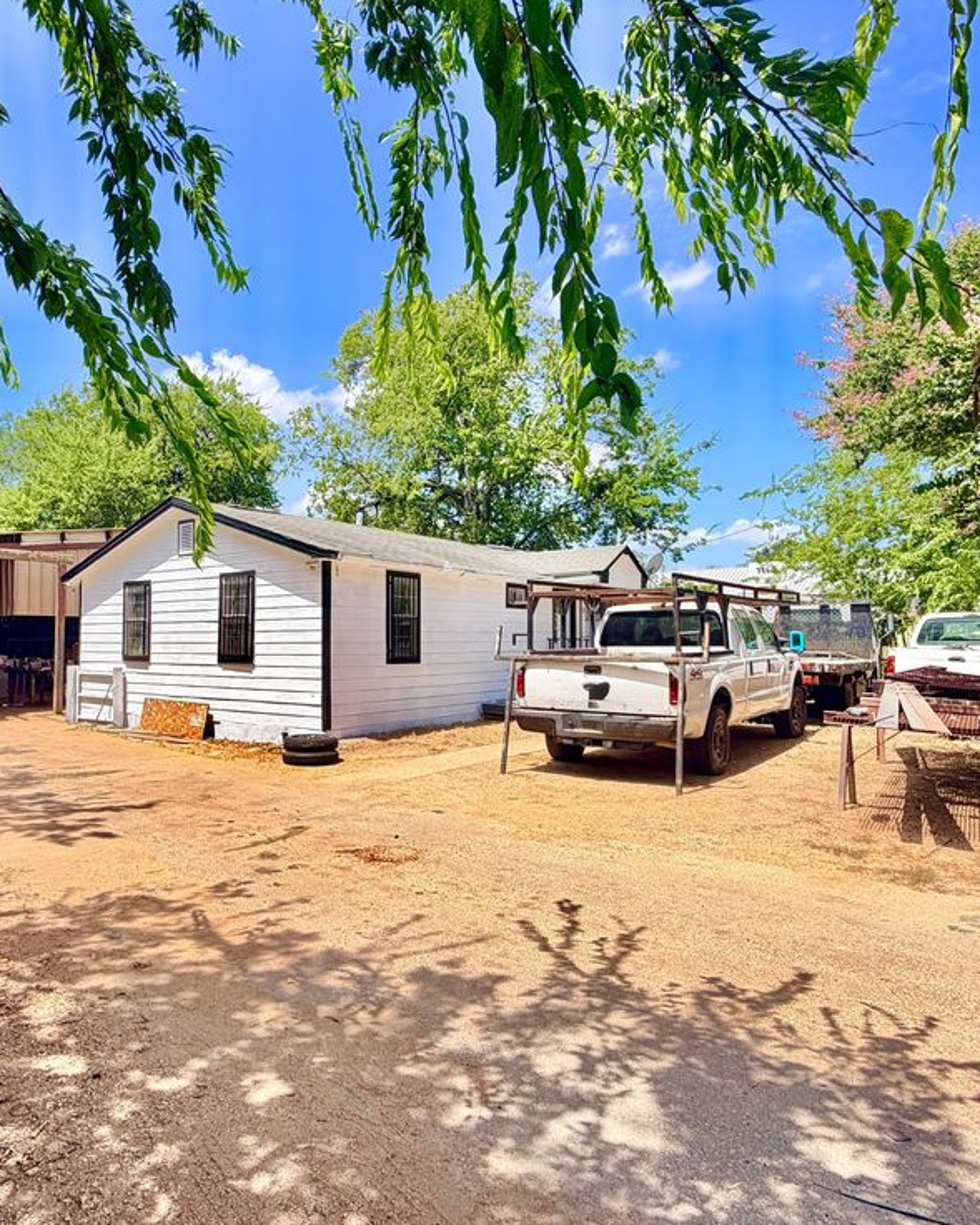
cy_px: 601
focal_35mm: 19
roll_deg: -0.2
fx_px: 689
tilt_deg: +2.9
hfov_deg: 70.6
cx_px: 434
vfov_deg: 83.3
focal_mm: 2.22
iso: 25
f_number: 2.2
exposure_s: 1/770
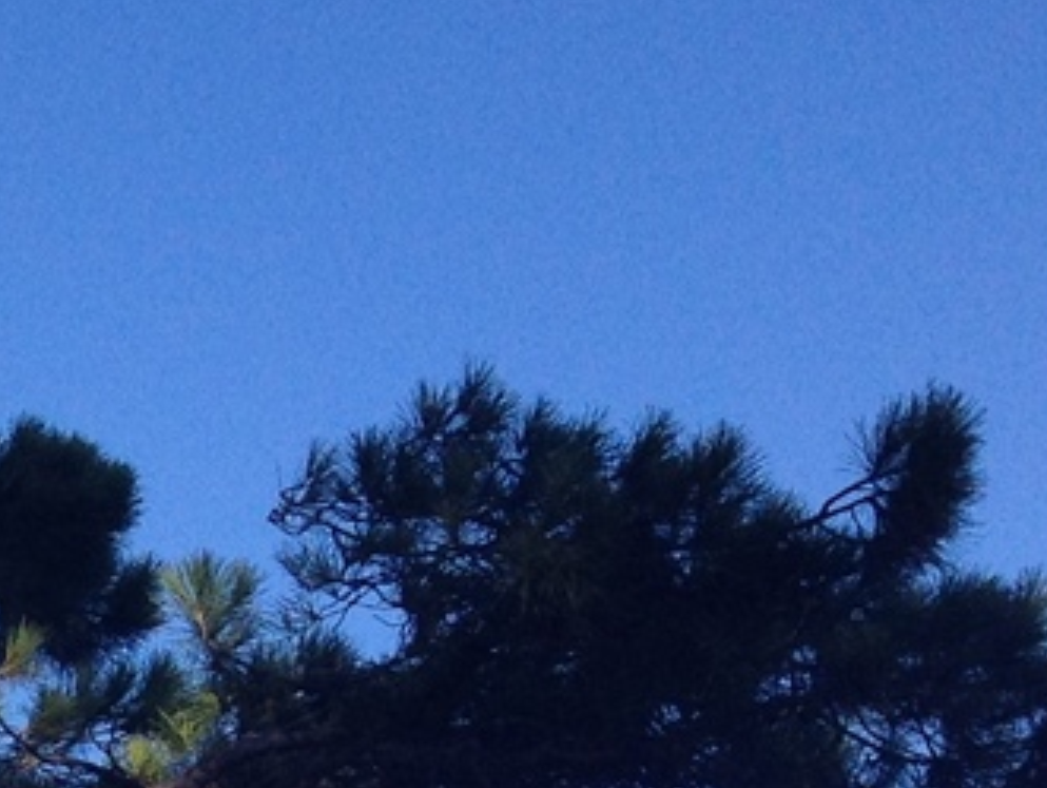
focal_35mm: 169
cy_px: 1677
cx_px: -1284
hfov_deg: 10.4
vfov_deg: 8.3
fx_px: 5117
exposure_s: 1/1493
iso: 64
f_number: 2.4
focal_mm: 4.28
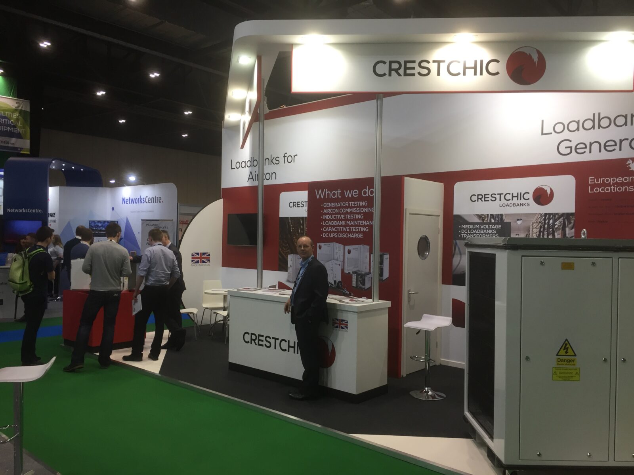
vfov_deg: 48.2
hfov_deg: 61.7
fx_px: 531
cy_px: 238
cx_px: 317
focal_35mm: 29
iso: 32
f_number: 2.2
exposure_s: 1/33
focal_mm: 4.15
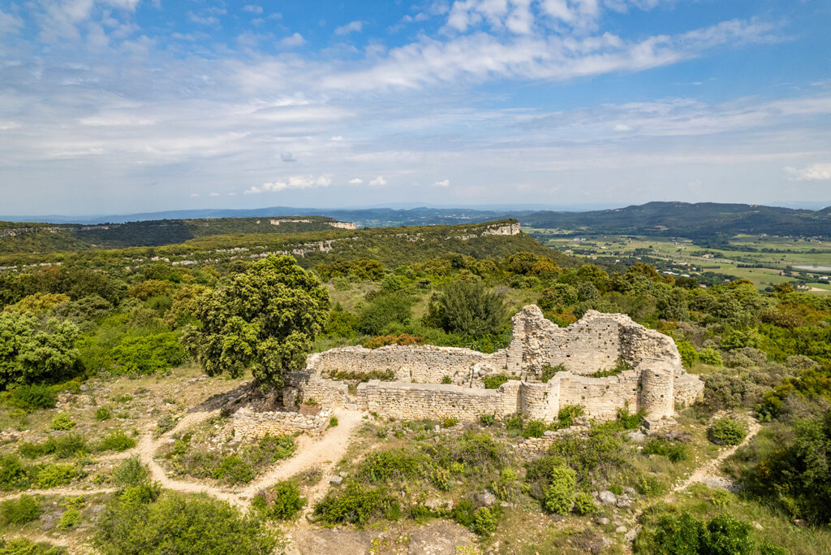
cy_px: 278
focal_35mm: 22
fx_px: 508
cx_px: 416
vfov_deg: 57.2
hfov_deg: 78.6
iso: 100
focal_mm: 8.38
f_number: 2.8
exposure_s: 1/320
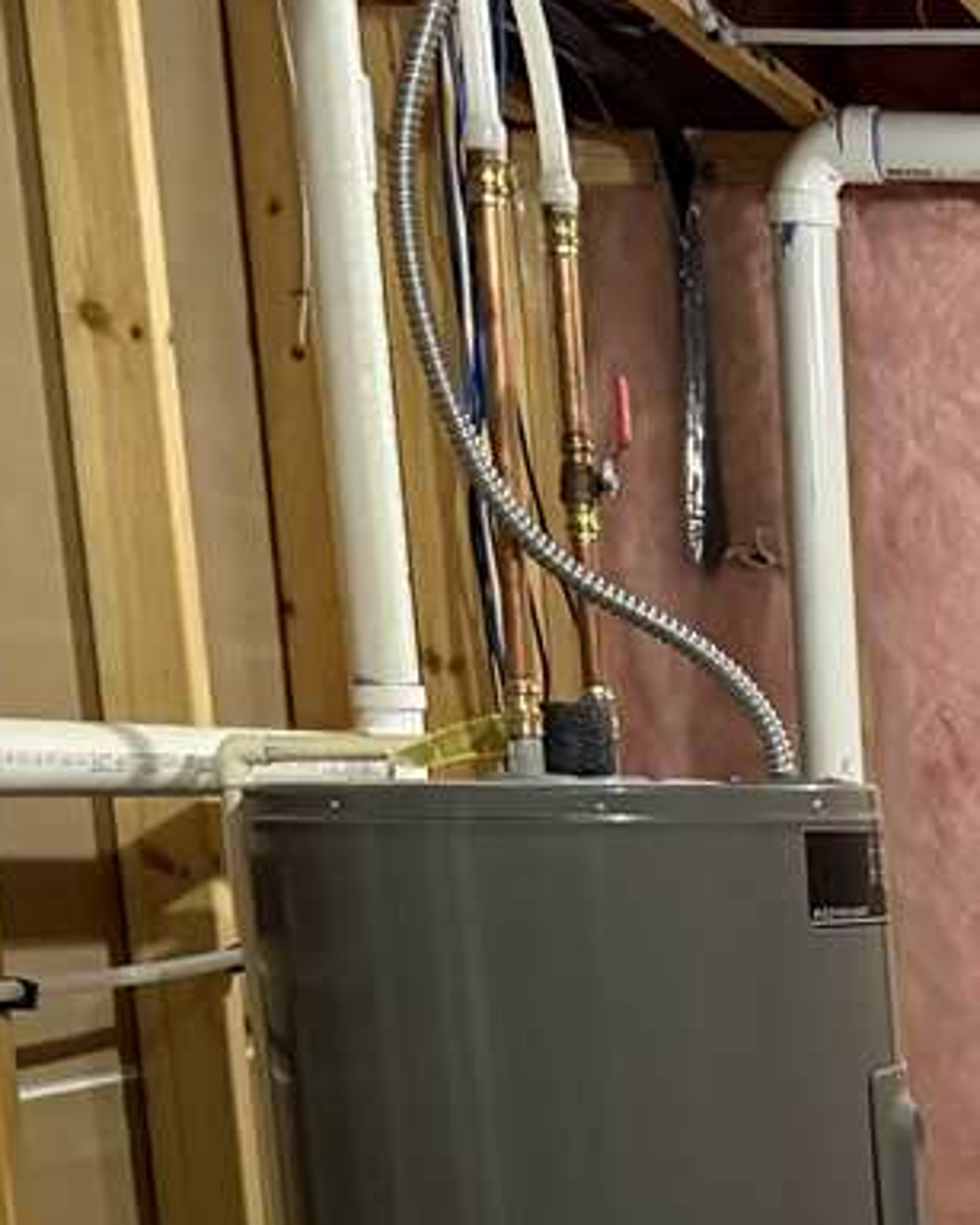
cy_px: 1408
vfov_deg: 22.8
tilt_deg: -10.5
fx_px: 2829
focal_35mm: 78
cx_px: 1804
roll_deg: -0.8
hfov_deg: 16.3
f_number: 1.78
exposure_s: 1/60
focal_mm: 6.76
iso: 500
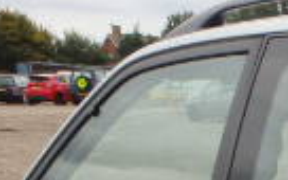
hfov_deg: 13.0
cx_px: 464
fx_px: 1177
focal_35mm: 150
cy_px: 455
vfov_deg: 8.0
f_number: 4.1
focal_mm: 5.4
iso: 125
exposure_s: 1/400
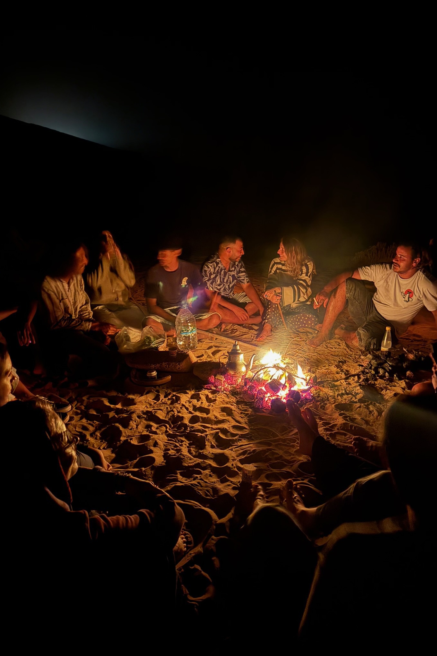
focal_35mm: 25
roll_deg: -0.3
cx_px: 231
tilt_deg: -18.0
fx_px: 455
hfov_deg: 51.2
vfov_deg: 71.5
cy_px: 328
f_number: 1.78
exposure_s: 1/5
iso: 2000
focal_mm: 6.76
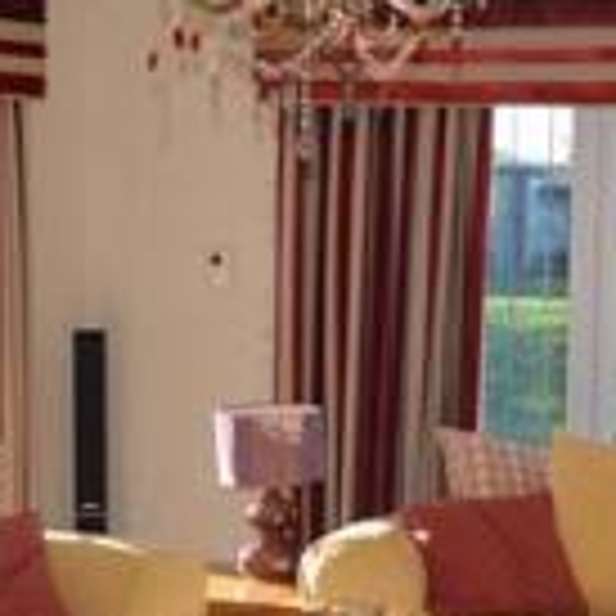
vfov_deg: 15.8
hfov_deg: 15.6
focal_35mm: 110
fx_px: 2215
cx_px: 589
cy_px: 407
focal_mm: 18
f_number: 3.5
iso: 100
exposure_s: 1/125
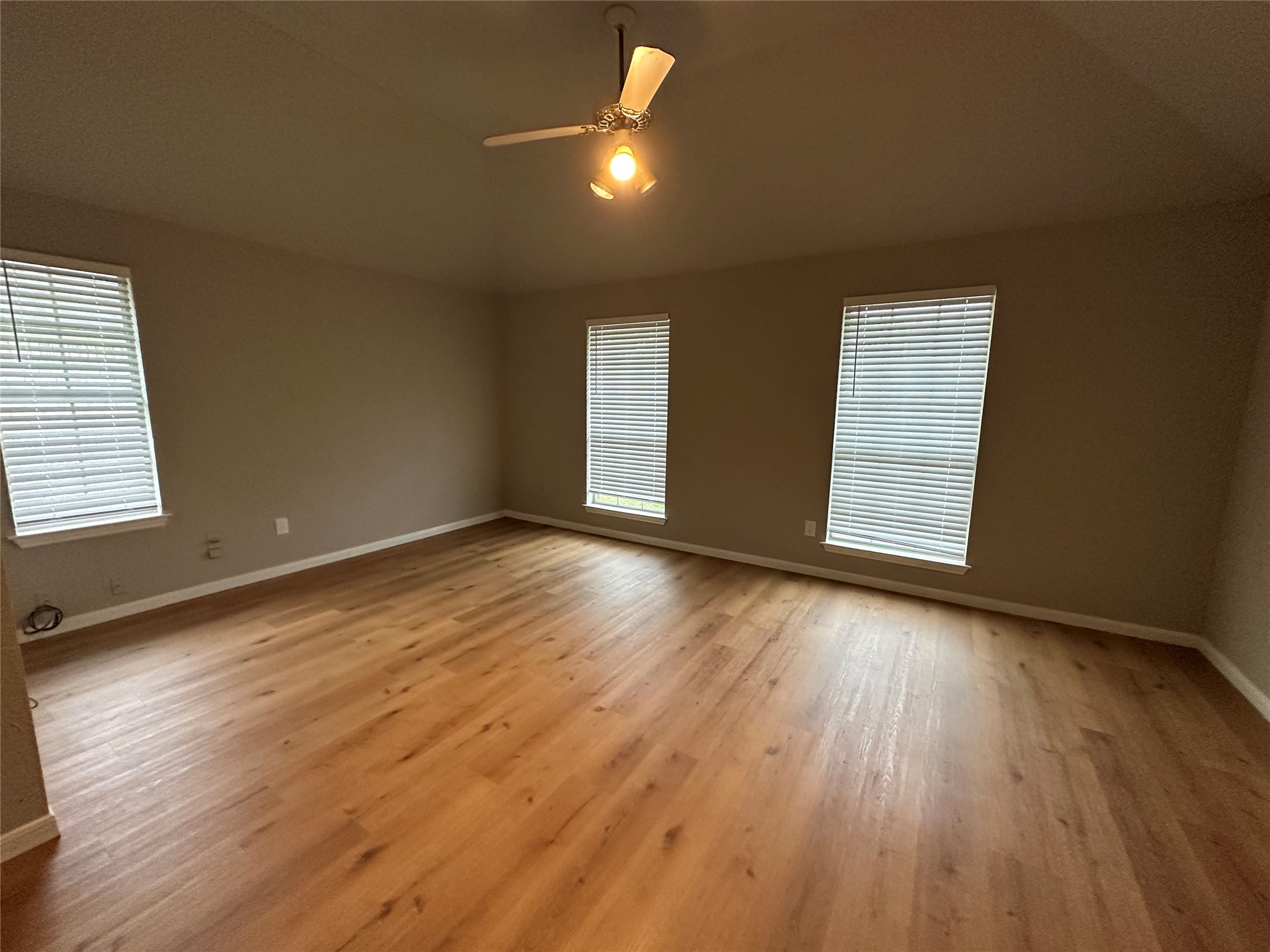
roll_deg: -0.4
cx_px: 635
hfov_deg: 102.1
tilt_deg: -8.4
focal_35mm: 14
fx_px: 514
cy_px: 476
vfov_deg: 85.7
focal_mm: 2.22
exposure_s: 1/60
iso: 400
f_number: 2.2
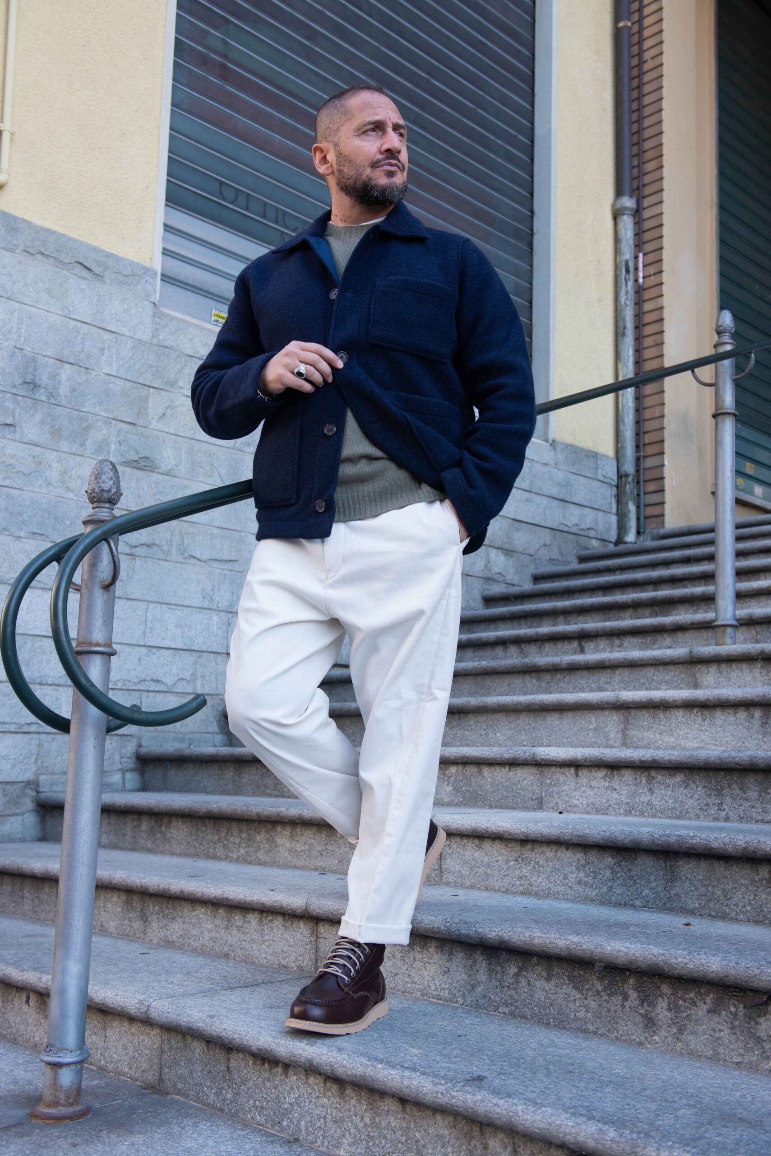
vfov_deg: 53.1
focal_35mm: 36
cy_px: 578
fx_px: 1155
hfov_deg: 36.9
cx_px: 386
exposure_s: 1/200
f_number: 5.6
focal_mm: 36
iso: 500
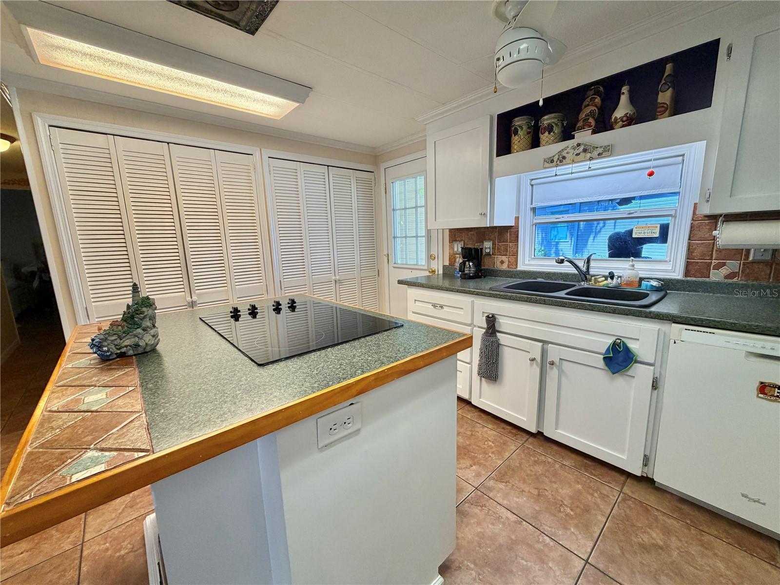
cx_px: 390
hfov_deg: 102.1
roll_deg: +2.0
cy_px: 292
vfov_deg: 85.7
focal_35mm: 14
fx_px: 315
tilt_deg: -10.0
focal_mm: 2.22
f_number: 2.2
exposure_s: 1/120
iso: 125
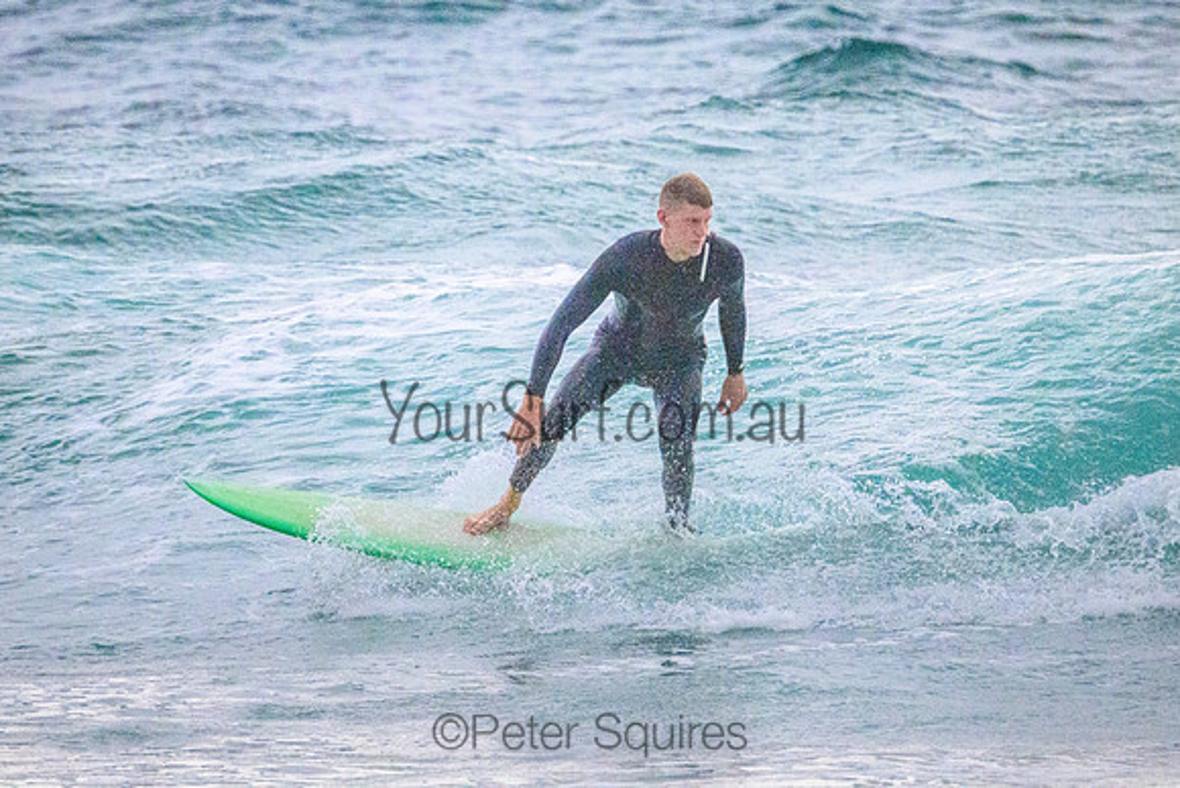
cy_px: 314
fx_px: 31570
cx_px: 584
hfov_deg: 2.1
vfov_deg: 1.4
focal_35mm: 963
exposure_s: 1/2000
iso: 18000
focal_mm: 800
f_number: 11
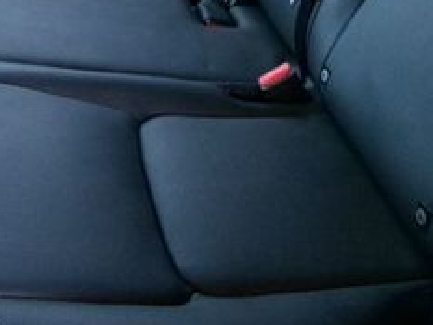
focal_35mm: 66
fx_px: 826
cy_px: -84
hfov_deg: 29.4
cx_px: 201
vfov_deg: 20.6
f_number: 3.7
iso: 800
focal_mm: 4.3
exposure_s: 1/60
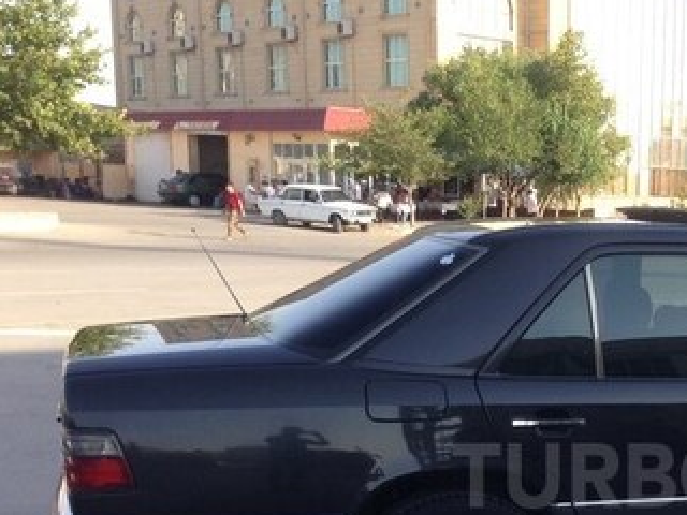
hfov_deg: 27.1
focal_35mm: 68
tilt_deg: -11.6
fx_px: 1350
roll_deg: -2.6
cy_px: 475
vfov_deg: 21.1
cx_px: 672
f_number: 2.4
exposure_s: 1/444
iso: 50
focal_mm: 4.12
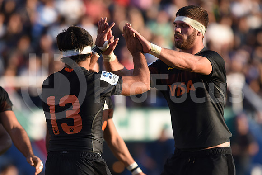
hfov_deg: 4.9
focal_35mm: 420
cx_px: 131
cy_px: 88
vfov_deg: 3.3
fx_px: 3057
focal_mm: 420
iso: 640
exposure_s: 1/2000
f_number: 4
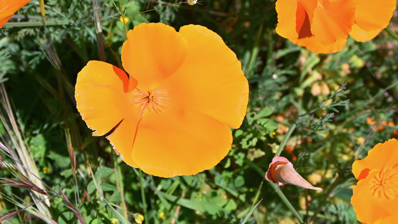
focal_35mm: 135
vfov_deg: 9.0
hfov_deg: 15.9
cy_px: 86
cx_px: 190
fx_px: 1422
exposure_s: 1/400
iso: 100
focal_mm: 59
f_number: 7.1
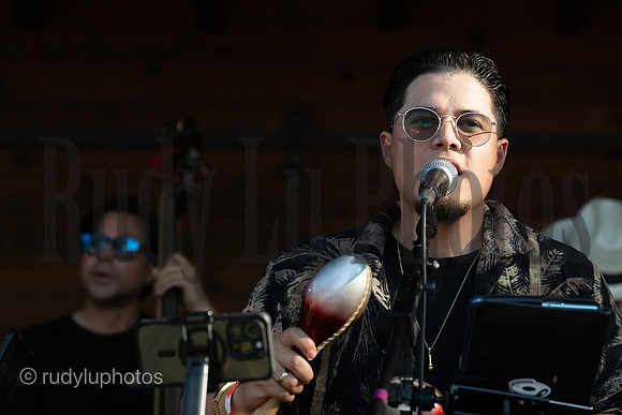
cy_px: 208
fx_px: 2540
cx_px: 311
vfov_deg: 9.3
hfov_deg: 14.0
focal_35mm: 147
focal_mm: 98
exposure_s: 1/4000
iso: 2500
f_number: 4
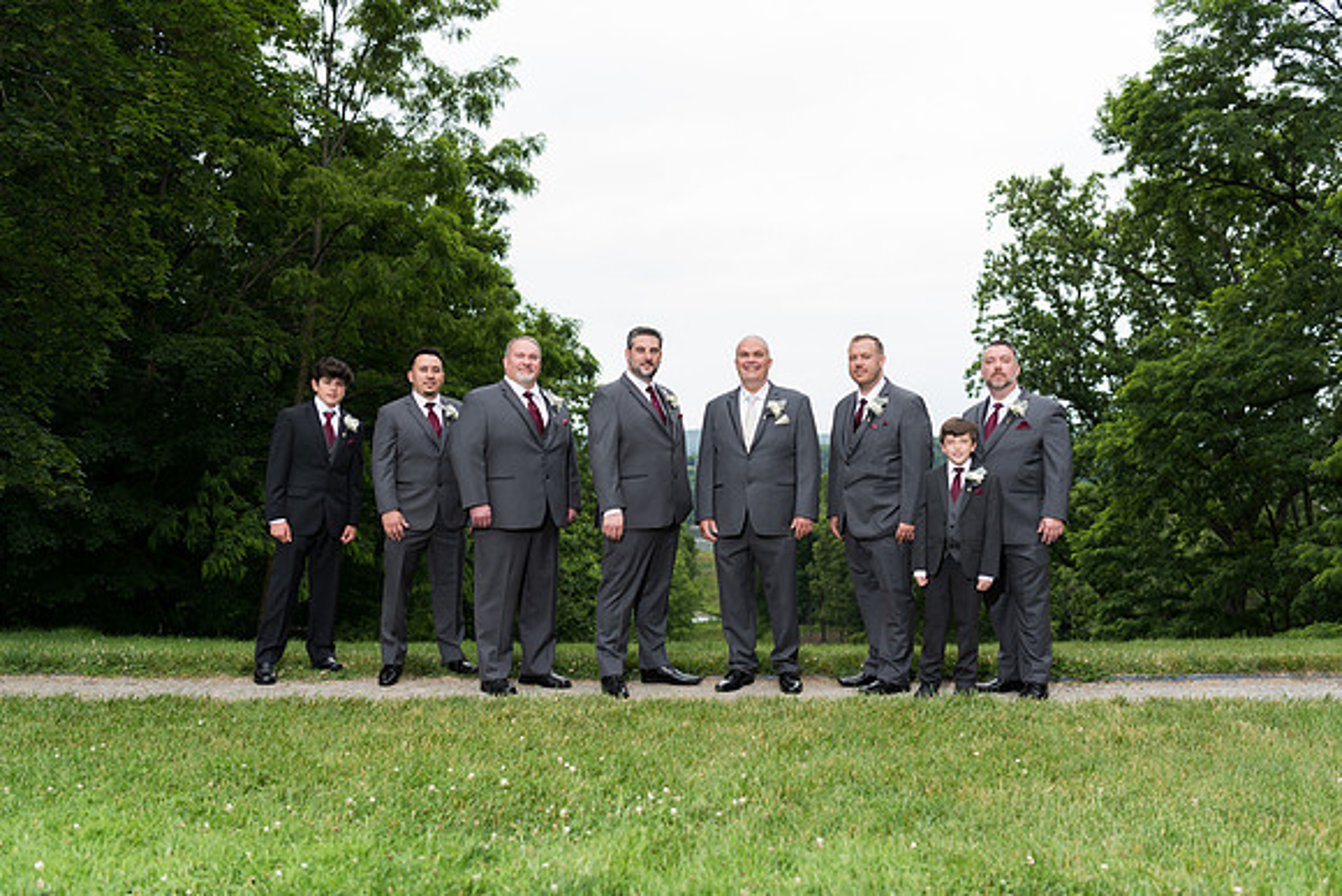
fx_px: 1305
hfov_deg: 54.4
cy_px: 448
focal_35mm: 35
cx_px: 684
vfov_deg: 37.9
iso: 64
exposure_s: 1/200
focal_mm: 34
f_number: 2.8
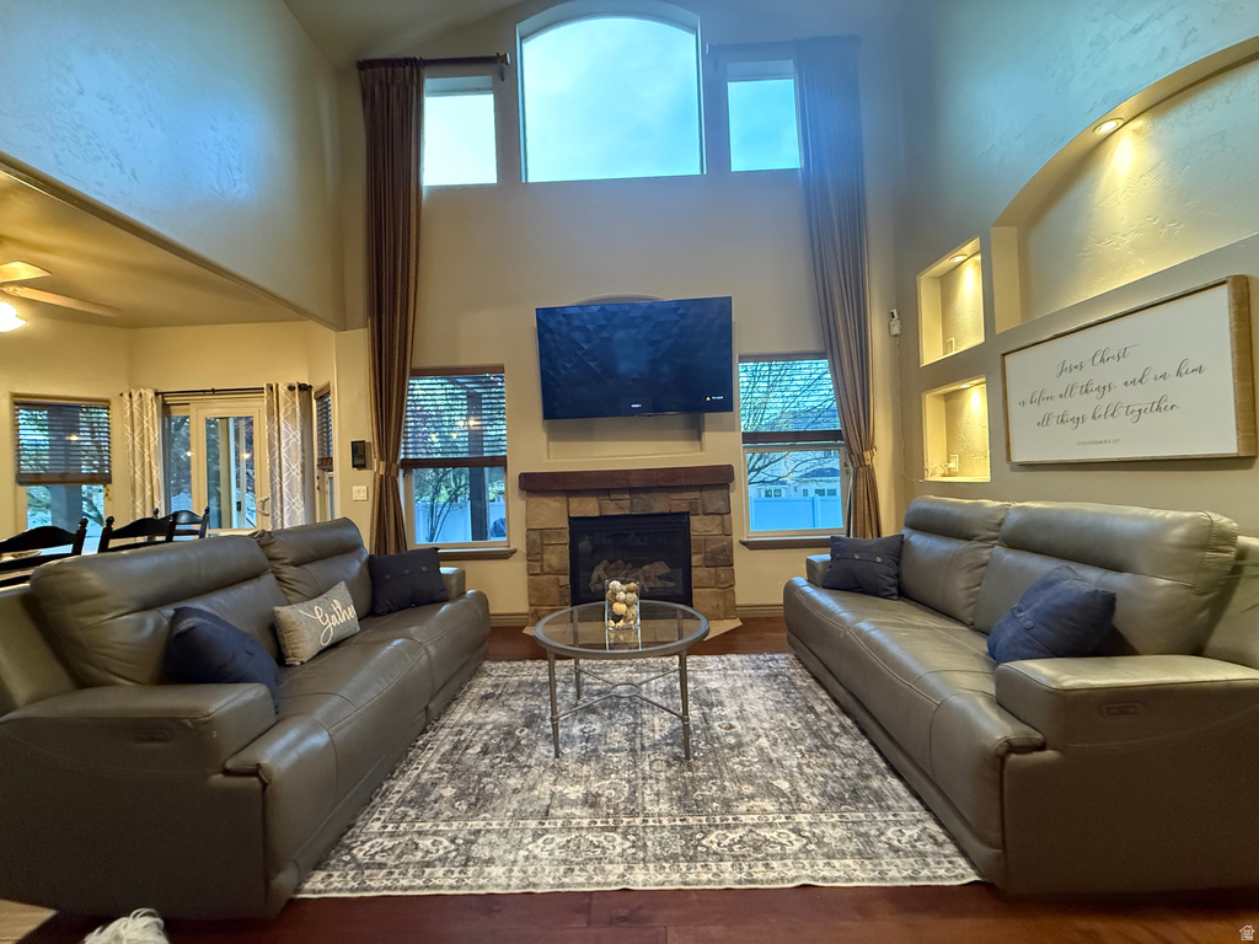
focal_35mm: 14
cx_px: 630
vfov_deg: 85.7
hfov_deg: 102.1
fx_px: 509
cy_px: 472
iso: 800
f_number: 2.2
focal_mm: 2.22
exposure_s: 1/60
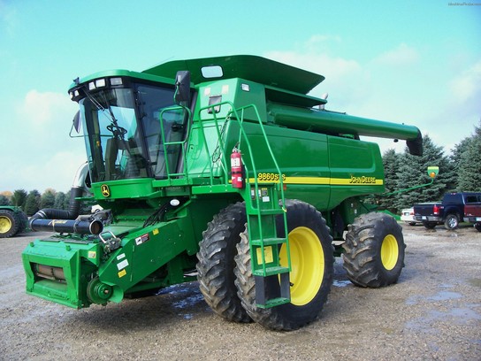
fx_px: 472
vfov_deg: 41.8
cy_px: 180
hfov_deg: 54.0
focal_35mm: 34
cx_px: 240
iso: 80
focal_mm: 5.6
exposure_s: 1/443
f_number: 2.7
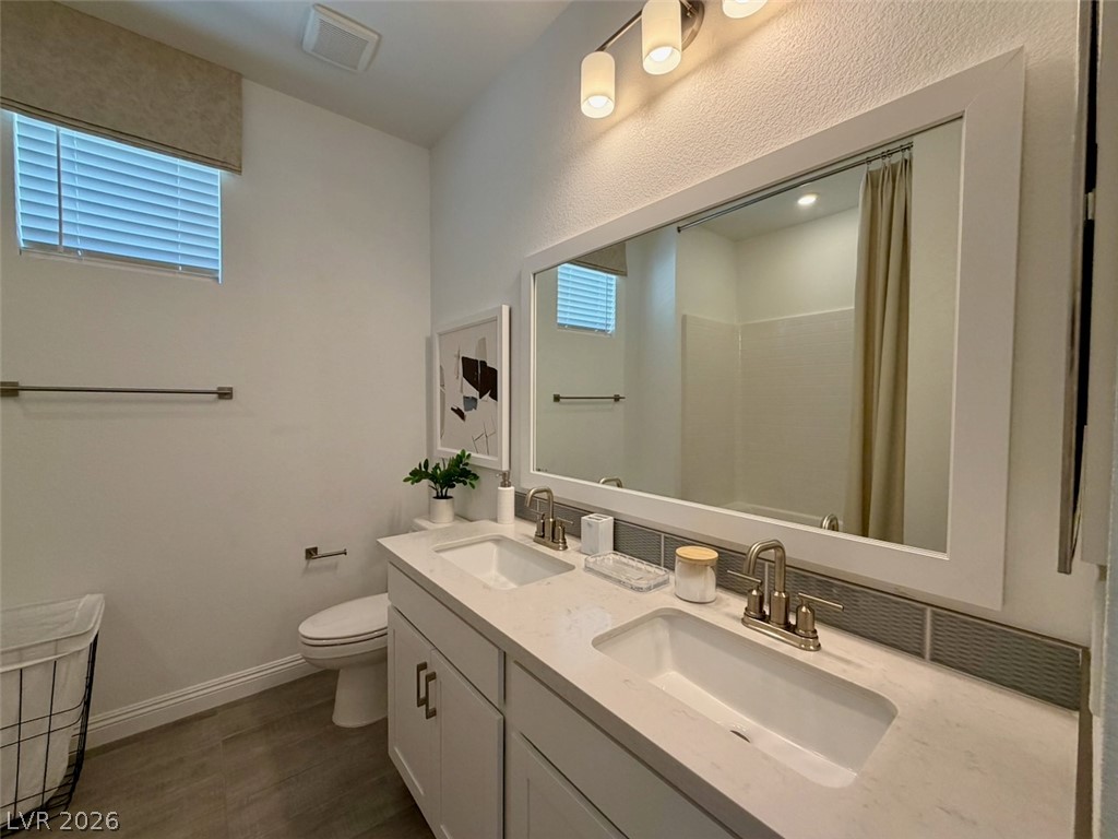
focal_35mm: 14
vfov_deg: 85.7
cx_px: 559
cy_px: 420
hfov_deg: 102.1
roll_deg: +0.5
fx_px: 452
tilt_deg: -3.2
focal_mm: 2.22
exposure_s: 1/120
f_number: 2.2
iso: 200
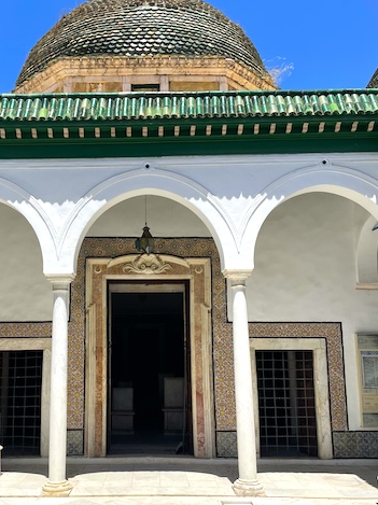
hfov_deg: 38.2
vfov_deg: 50.1
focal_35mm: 37
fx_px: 539
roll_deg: -0.1
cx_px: 129
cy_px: 266
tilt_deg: +8.8
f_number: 1.6
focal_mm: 4.2
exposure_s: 1/5556
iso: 32
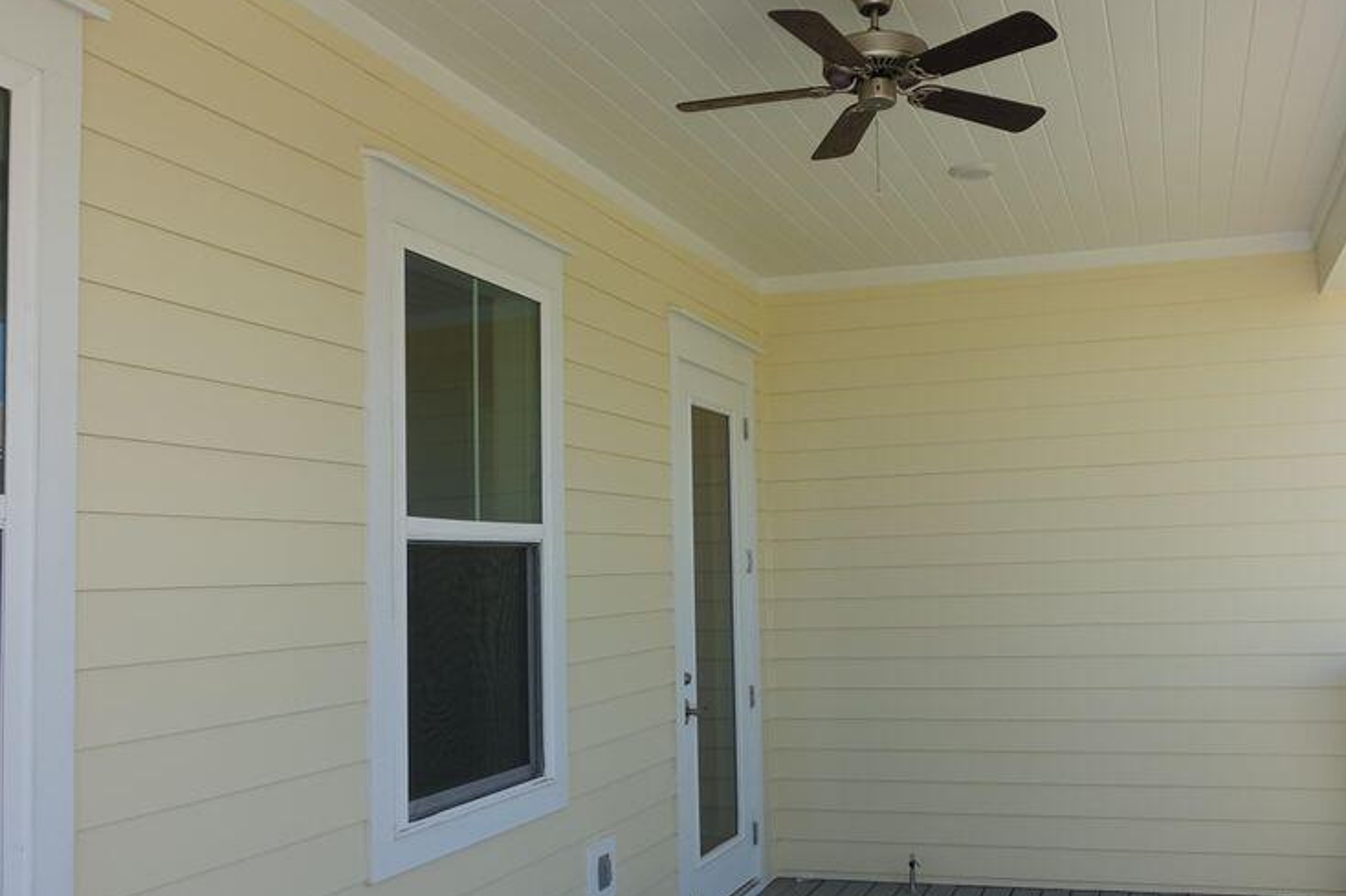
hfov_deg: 55.3
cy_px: 478
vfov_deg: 38.8
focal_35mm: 34
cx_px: 822
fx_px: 1271
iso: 125
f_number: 4
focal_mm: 9.4
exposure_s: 1/500
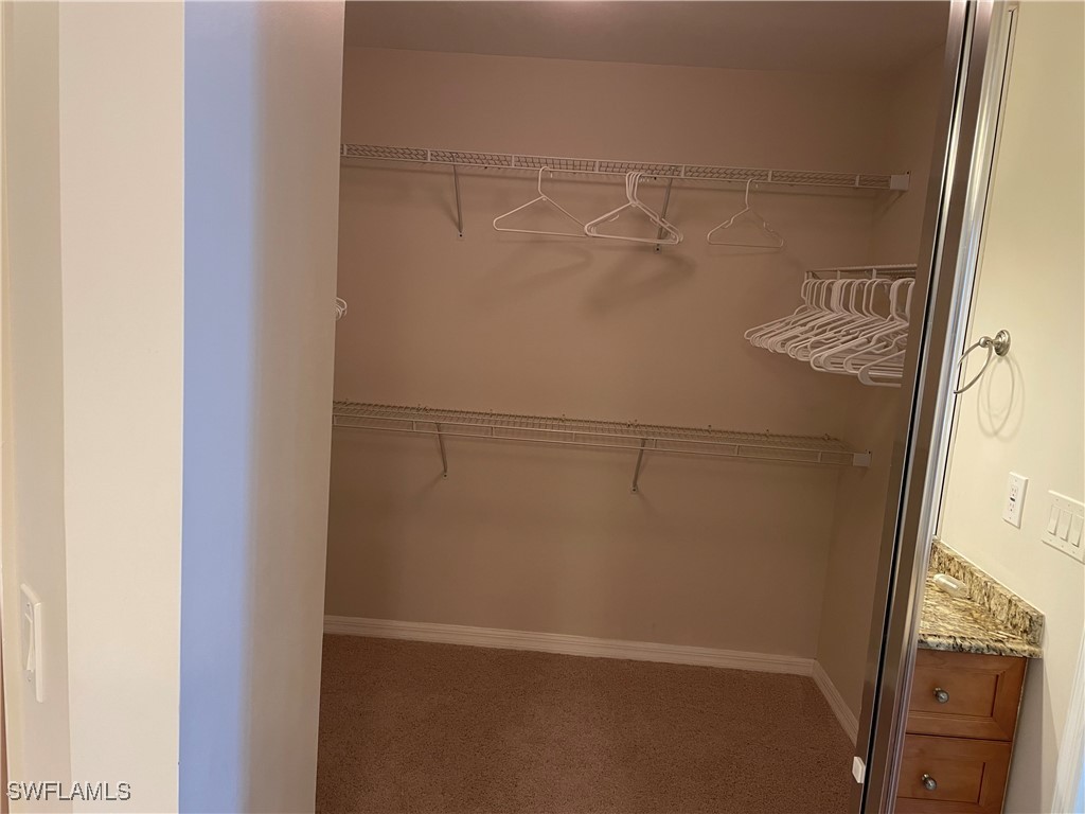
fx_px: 815
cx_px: 542
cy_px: 407
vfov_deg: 53.1
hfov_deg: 67.3
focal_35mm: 26
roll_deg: -3.6
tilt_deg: -9.8
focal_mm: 4.2
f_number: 1.6
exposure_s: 1/60
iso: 100
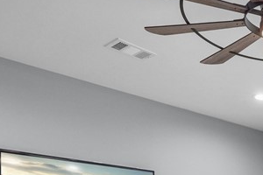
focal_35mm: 58
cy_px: 249
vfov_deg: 20.6
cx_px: 345
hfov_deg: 28.2
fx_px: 424
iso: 1000
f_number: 9
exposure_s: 1/8
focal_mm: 16
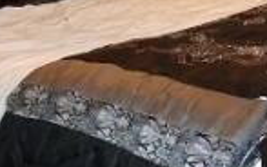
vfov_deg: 12.1
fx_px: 764
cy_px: -57
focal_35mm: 105
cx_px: 252
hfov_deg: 19.4
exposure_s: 1/30
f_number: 3.3
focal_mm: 4.1
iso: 320
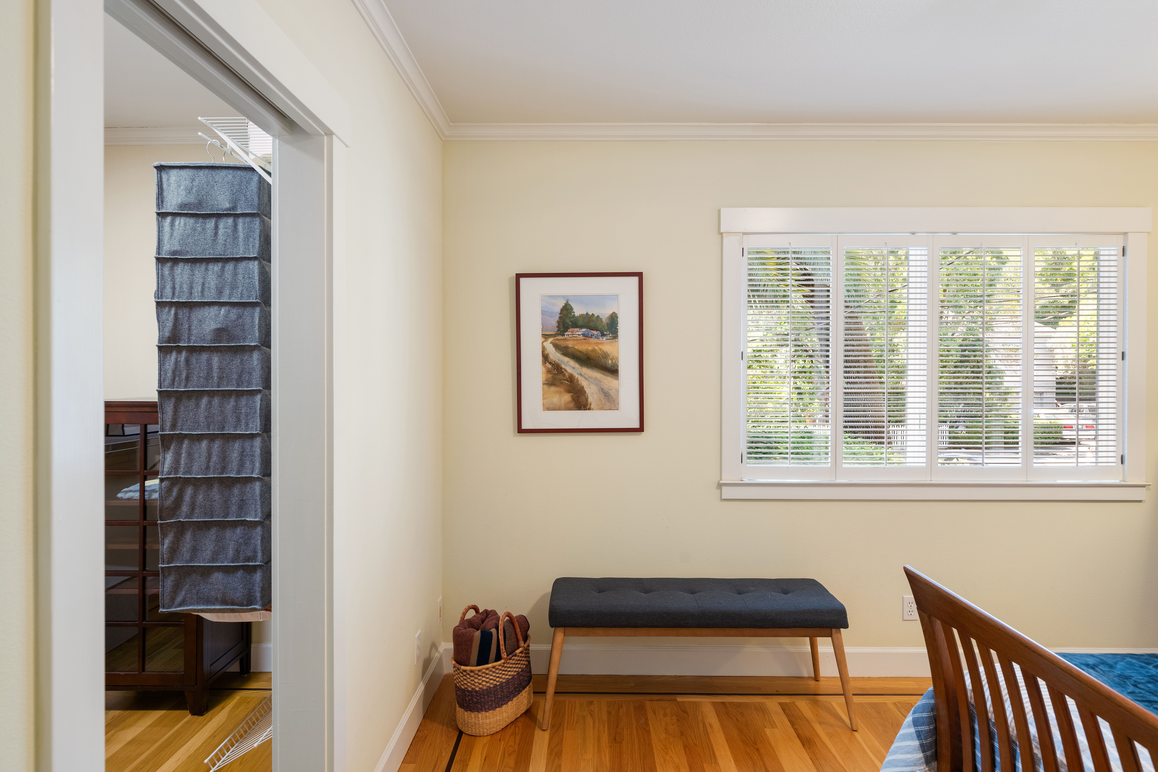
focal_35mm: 20
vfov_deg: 61.9
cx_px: 579
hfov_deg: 84.0
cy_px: 386
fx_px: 643
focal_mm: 20
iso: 400
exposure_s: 1/4
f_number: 8
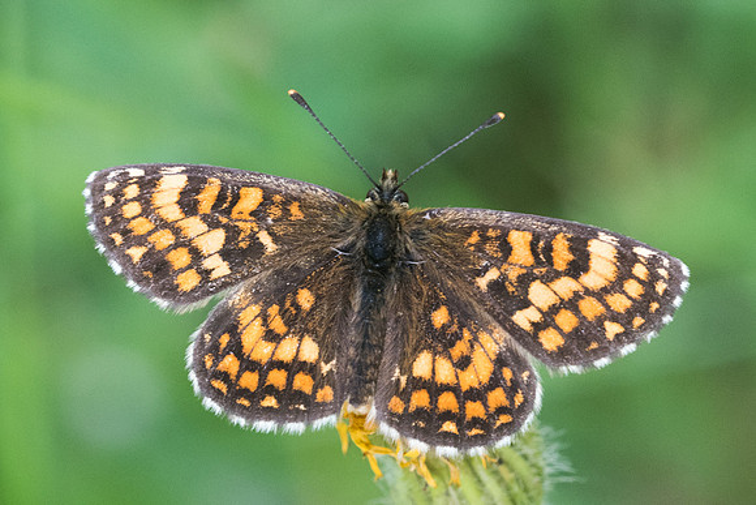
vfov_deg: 3.0
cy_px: 271
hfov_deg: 4.5
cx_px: 395
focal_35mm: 454
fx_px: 9538
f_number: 8
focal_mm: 150
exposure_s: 1/320
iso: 1250
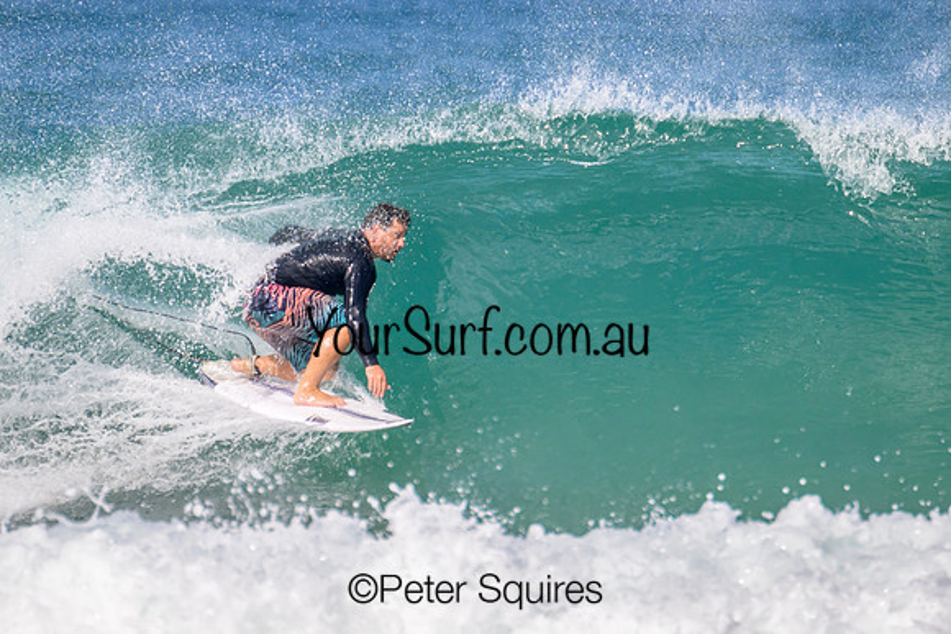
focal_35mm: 993
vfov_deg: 1.4
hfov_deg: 2.1
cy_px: 243
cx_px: 497
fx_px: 26247
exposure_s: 1/2000
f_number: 11
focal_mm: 800
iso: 900
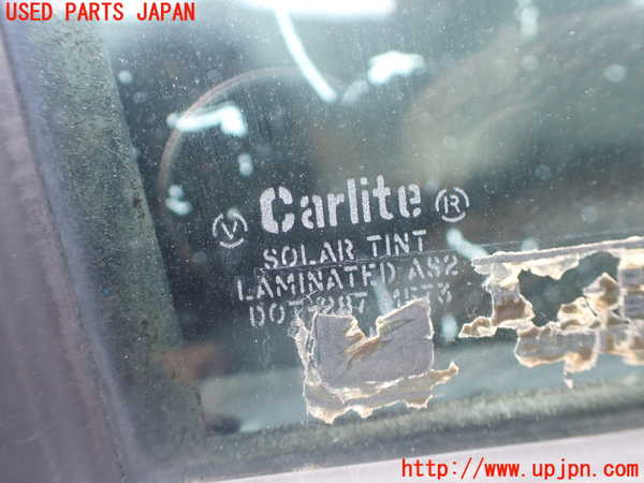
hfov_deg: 60.0
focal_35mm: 30
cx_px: 322
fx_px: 558
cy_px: 242
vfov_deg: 46.8
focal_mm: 5.4
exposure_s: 1/125
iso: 160
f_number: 2.3
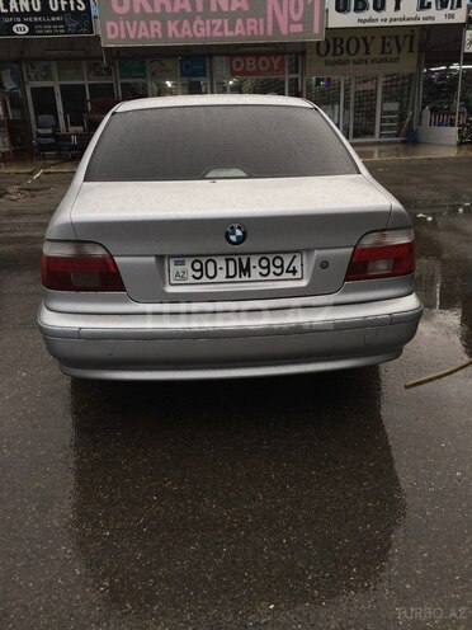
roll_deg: +2.9
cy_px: 315
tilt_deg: -21.4
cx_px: 236
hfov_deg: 48.2
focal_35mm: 29
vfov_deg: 61.7
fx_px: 527
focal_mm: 4.15
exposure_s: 1/336
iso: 32
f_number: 2.2
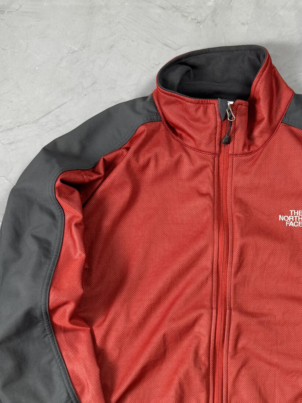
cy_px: 316
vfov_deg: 33.5
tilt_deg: -84.2
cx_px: 235
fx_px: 651
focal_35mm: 56
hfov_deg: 25.7
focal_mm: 6.76
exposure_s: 1/60
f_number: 1.78
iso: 200
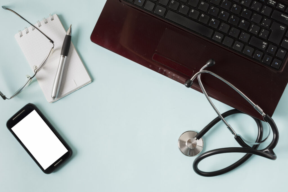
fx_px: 420
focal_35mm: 52
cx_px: 144
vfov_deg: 25.8
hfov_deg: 37.8
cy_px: 96
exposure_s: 1/160
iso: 250
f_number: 8
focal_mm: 35
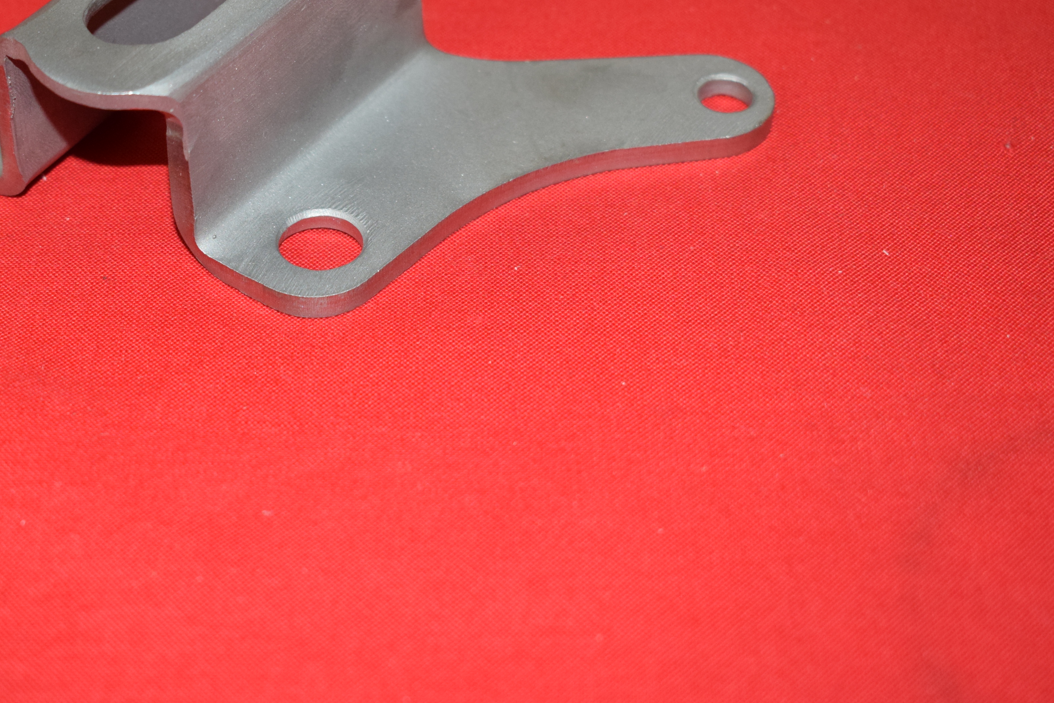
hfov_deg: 26.1
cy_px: 204
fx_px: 2255
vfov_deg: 17.7
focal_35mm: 77
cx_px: 336
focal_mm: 36
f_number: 5
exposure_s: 1/200
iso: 1250
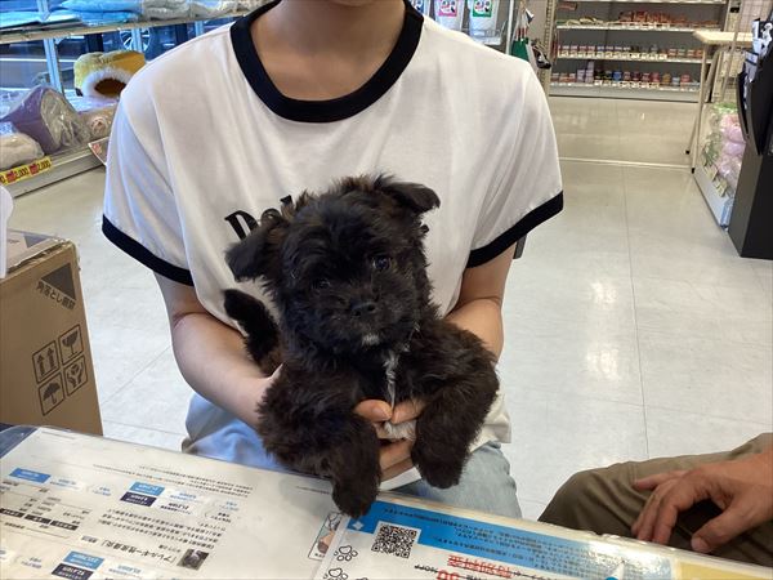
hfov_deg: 58.4
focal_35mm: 31
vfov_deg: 45.4
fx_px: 692
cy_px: 290
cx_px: 386
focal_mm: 3.3
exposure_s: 1/100
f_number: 2.4
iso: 80
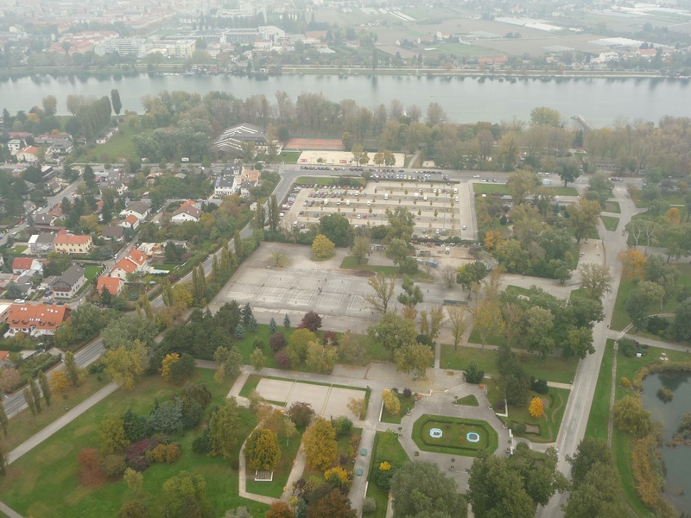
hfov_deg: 56.8
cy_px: 259
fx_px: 639
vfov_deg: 44.2
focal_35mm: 32
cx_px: 346
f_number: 3.5
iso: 100
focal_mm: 5.3
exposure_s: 1/100
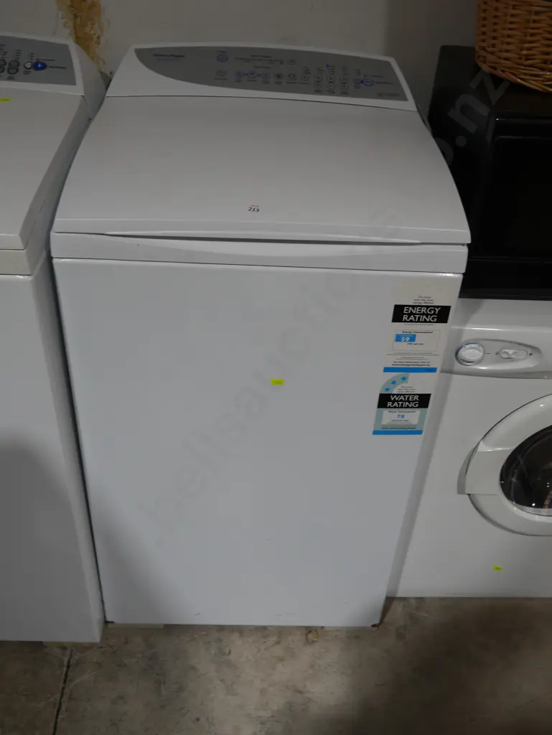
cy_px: 368
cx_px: 276
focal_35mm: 34
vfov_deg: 53.9
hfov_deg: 41.8
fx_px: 722
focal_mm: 17
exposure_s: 1/100
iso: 200
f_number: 4
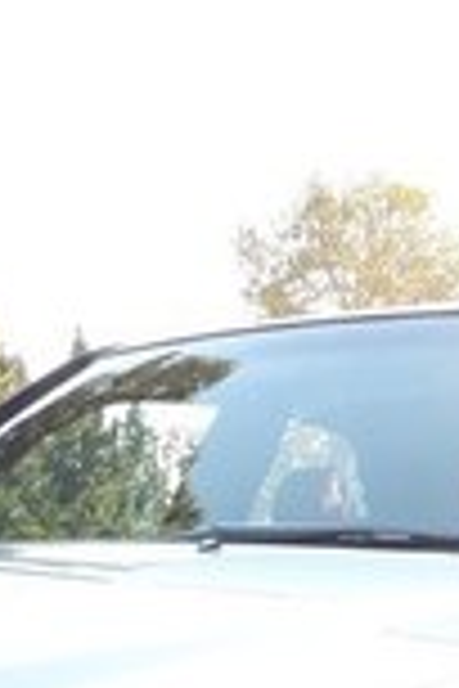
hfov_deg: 14.9
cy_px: 1016
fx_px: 1740
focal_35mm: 91
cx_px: 382
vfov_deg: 19.6
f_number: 1.9
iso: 40
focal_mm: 3.6
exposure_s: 1/133
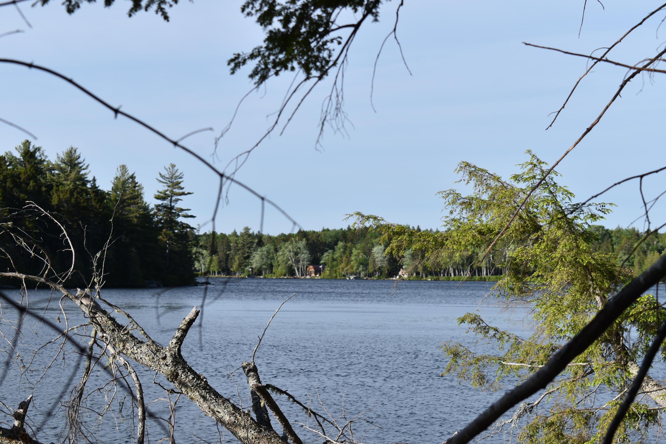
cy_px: 222
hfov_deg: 24.6
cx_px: 333
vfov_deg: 16.6
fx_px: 1526
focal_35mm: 82
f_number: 8
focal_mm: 55
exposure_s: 1/250
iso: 100
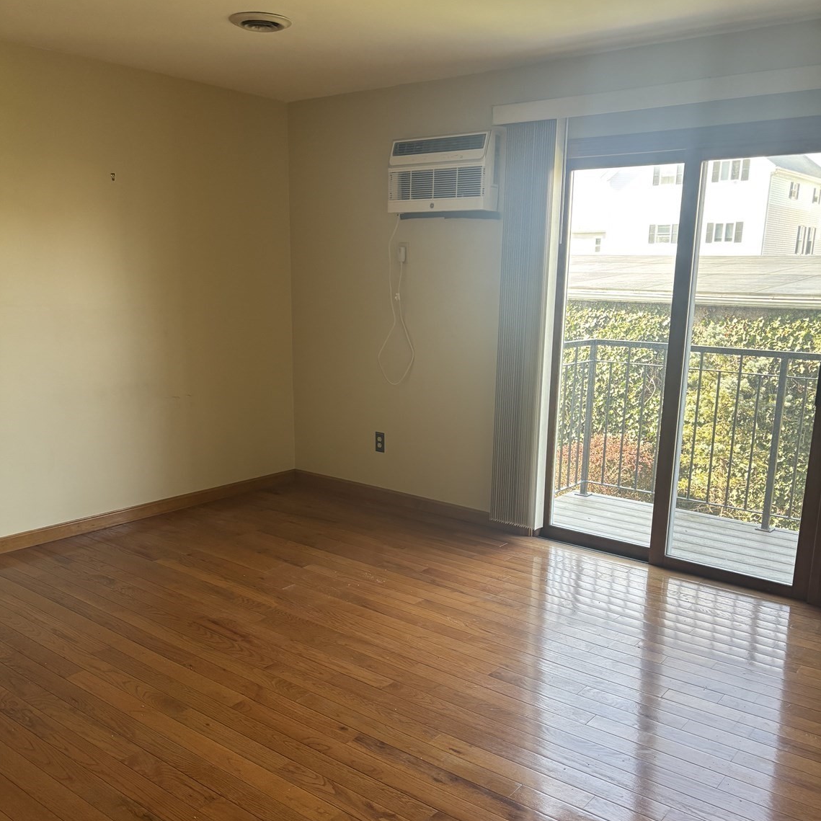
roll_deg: -1.7
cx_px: 411
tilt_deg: -12.4
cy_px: 466
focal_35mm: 31
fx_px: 832
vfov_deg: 52.4
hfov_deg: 52.5
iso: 100
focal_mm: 5.96
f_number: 1.6
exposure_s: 1/121
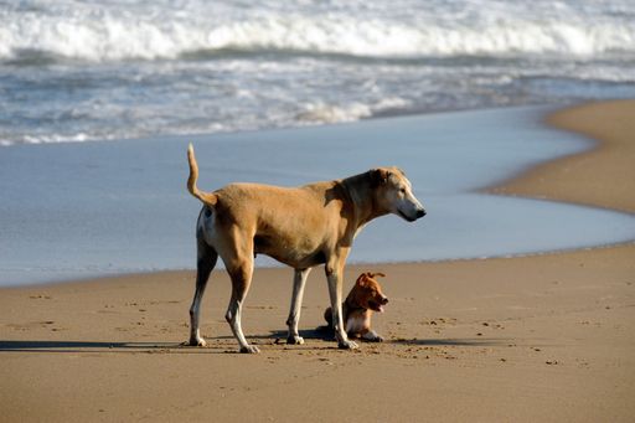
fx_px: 4408
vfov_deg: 5.5
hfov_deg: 8.2
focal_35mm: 250
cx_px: 318
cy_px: 212
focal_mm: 250
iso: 400
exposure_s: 1/800
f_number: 11
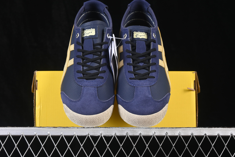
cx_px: 118
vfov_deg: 18.2
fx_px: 490
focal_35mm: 75
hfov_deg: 27.0
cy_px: 78
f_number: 6.3
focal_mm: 50
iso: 160
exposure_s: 1/60
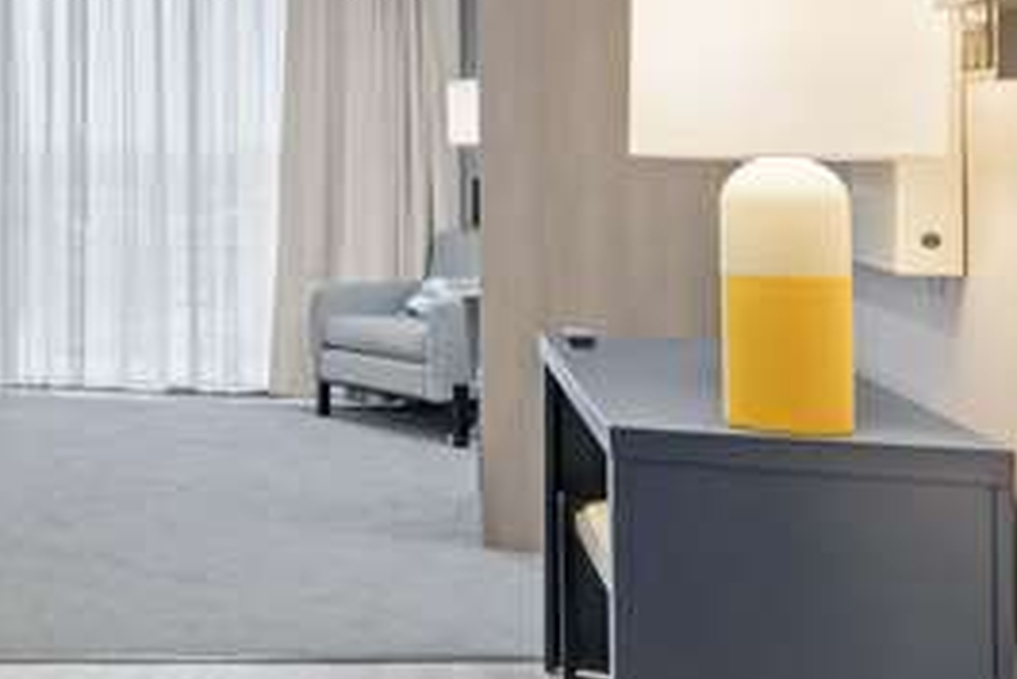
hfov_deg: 27.6
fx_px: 1526
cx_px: -439
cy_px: 173
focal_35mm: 54
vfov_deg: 24.8
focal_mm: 14
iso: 200
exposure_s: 1/25
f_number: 10
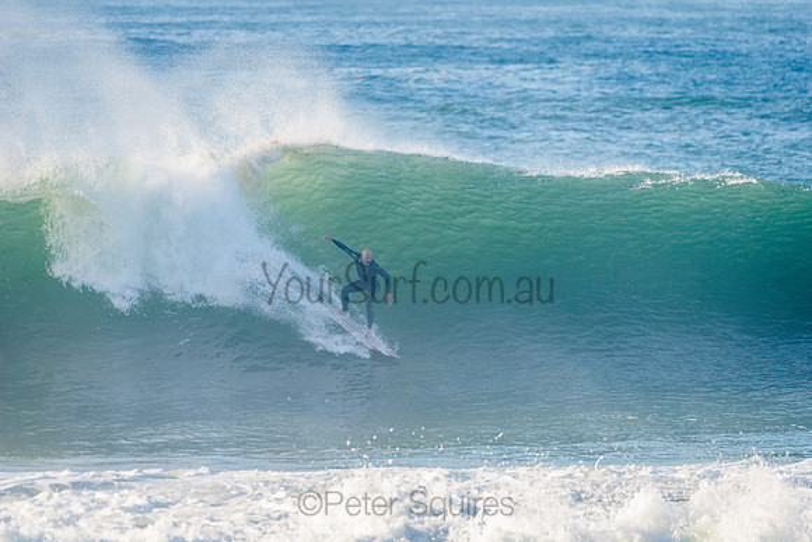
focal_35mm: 500
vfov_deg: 2.8
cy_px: 271
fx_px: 11280
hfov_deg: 4.1
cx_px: 406
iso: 320
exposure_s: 1/1600
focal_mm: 500
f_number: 5.6
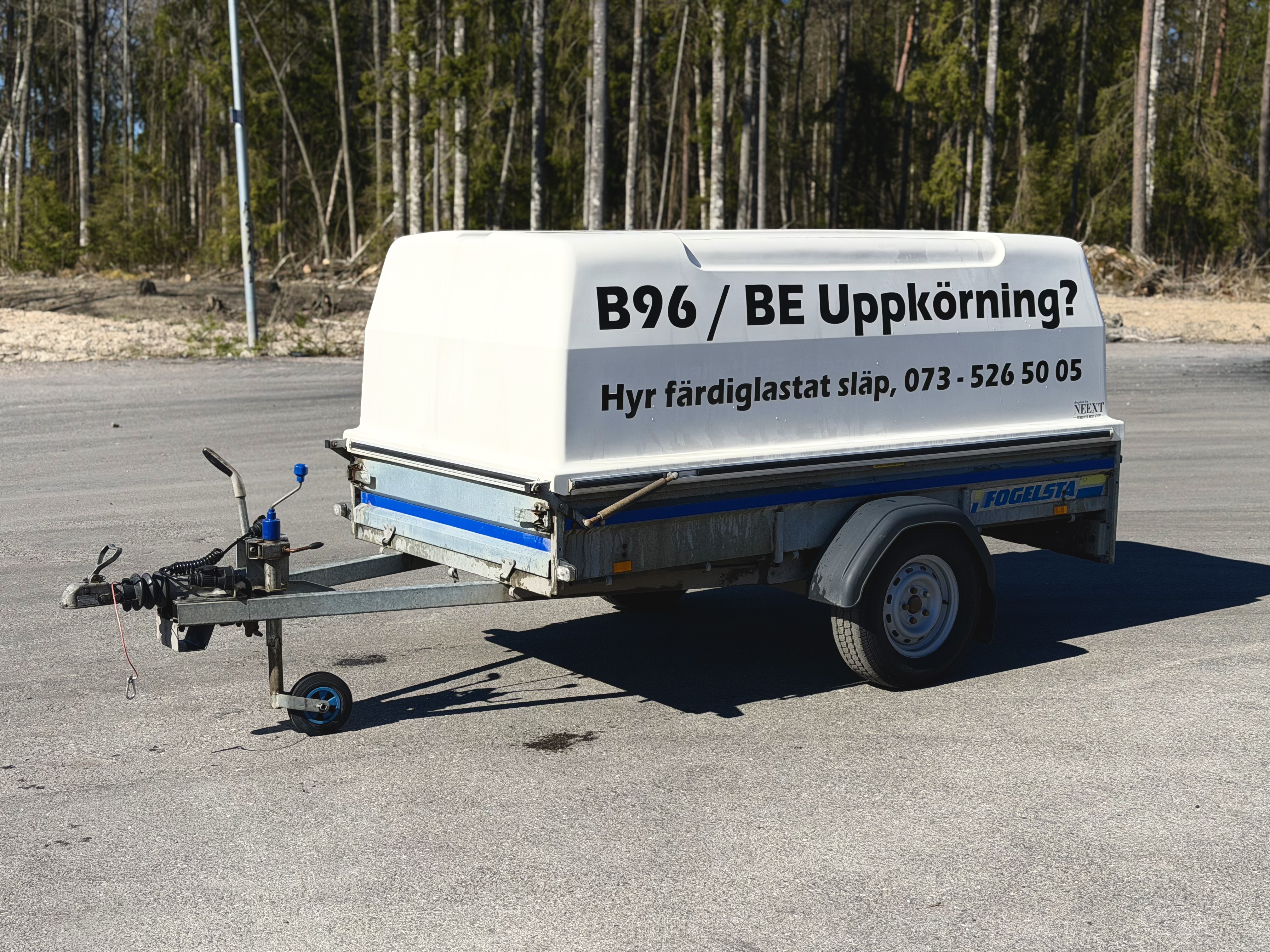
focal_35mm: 48
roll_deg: -0.4
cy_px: 476
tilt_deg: -8.0
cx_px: 635
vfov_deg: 30.3
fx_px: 1761
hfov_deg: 39.7
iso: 80
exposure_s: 1/6024
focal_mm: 6.76
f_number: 1.78
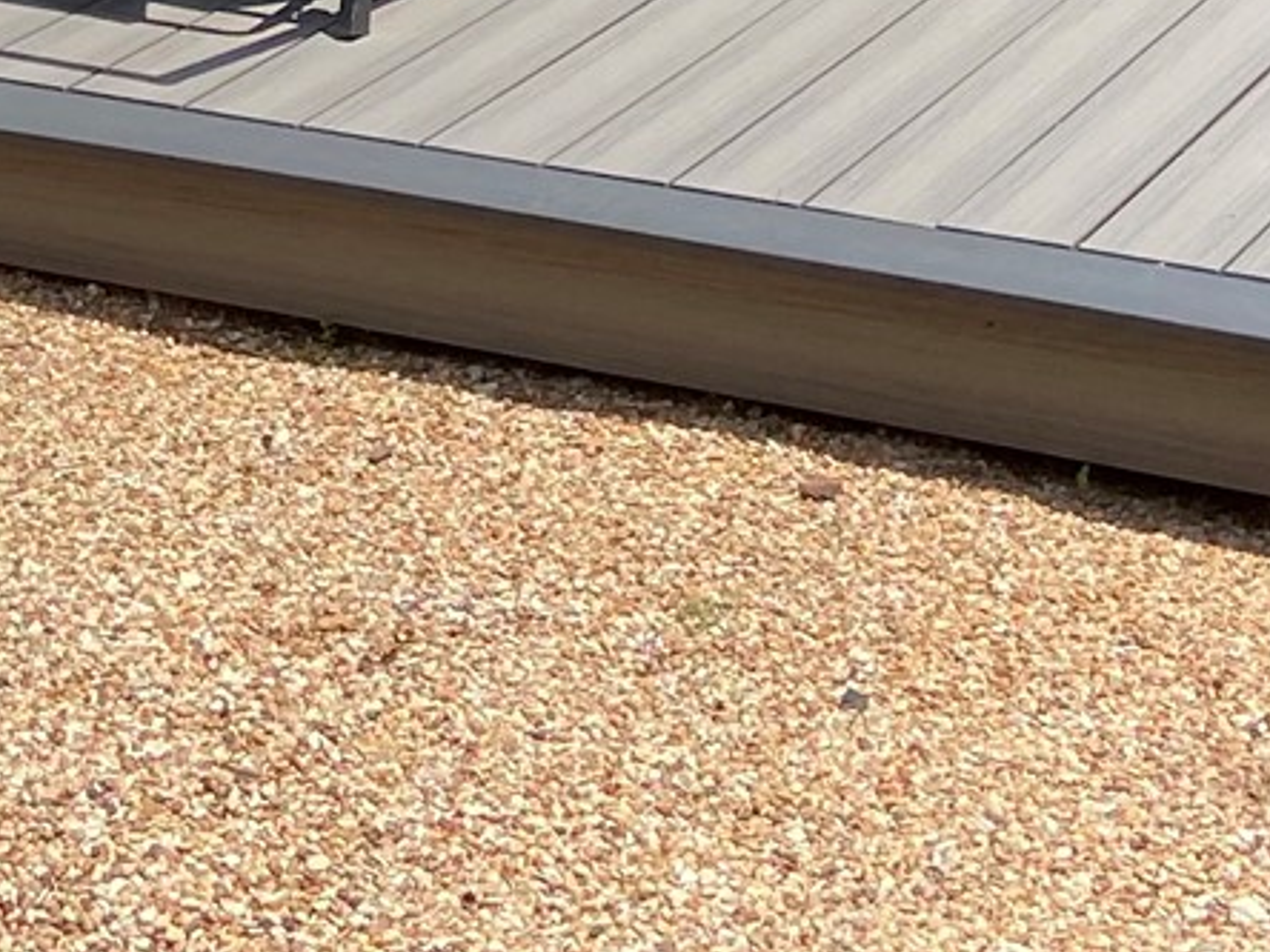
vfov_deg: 10.8
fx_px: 4403
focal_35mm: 120
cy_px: -1184
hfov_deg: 16.4
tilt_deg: -3.4
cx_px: 435
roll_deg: +0.4
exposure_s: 1/1377
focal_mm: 4.25
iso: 32
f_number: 1.8
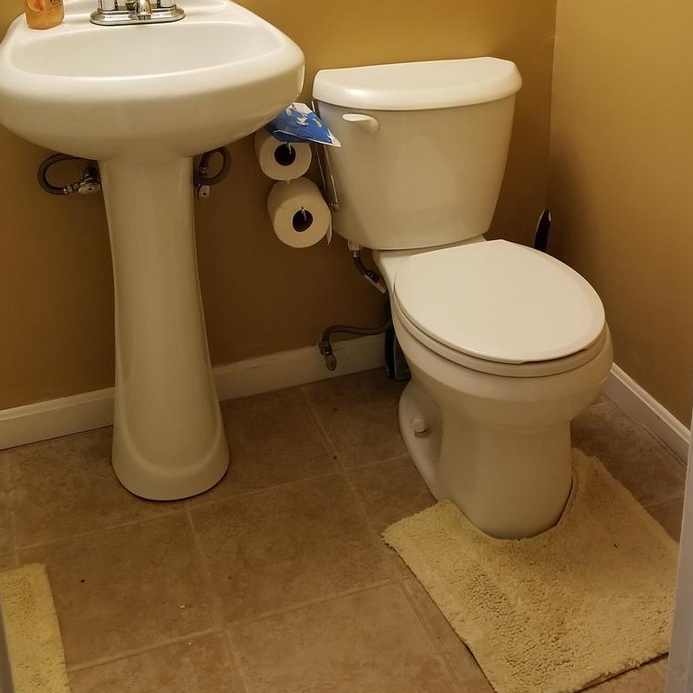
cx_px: 350
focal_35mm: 46
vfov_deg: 35.3
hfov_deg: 36.8
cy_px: 110
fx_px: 1042
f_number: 1.7
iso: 250
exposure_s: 1/24
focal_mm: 4.25
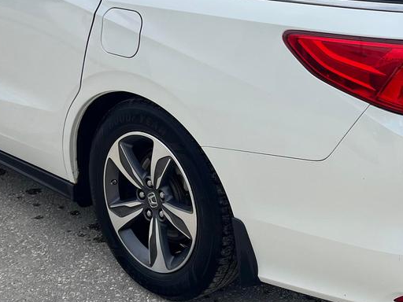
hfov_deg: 29.7
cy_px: 60
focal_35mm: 65
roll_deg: +1.7
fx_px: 757
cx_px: 253
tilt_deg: -15.3
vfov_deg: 22.3
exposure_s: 1/2967
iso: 50
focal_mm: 5.1
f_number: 1.6
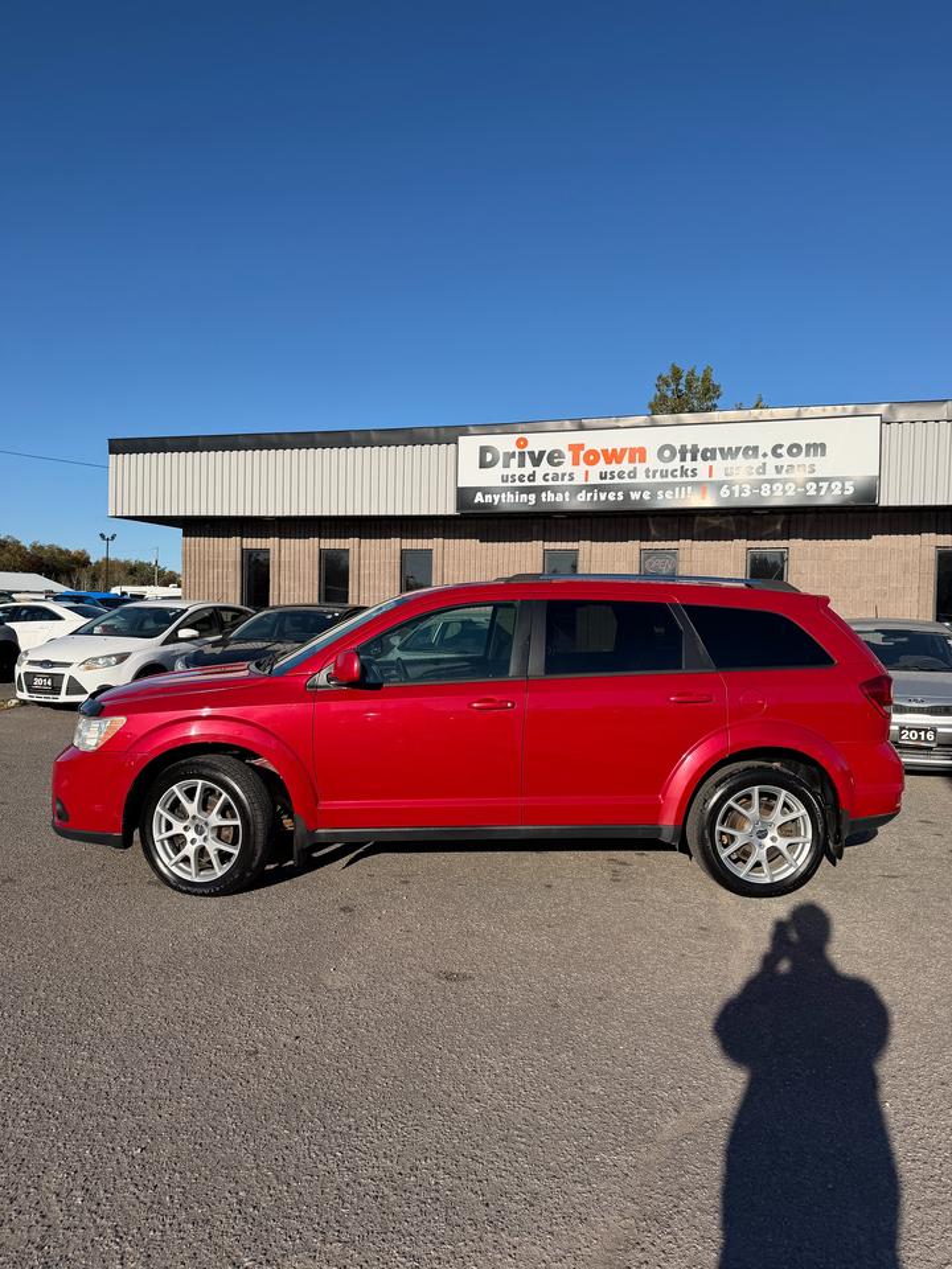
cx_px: 476
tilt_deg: +2.0
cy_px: 634
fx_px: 880
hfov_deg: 56.8
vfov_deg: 71.6
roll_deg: -1.4
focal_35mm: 24
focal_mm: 6.76
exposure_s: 1/4673
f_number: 1.78
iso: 80
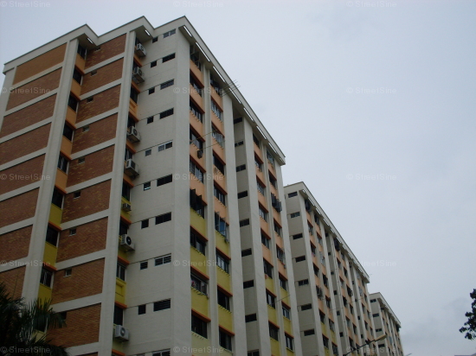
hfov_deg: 49.0
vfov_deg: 37.7
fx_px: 522
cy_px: 178
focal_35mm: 38
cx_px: 238
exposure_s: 1/90
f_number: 8.4
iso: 80
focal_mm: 6.3
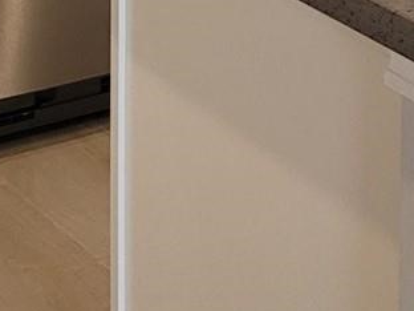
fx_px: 1961
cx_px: 1062
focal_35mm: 164
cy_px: -533
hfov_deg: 10.2
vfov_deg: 8.1
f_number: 1.8
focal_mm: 7
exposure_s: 1/120
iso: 200
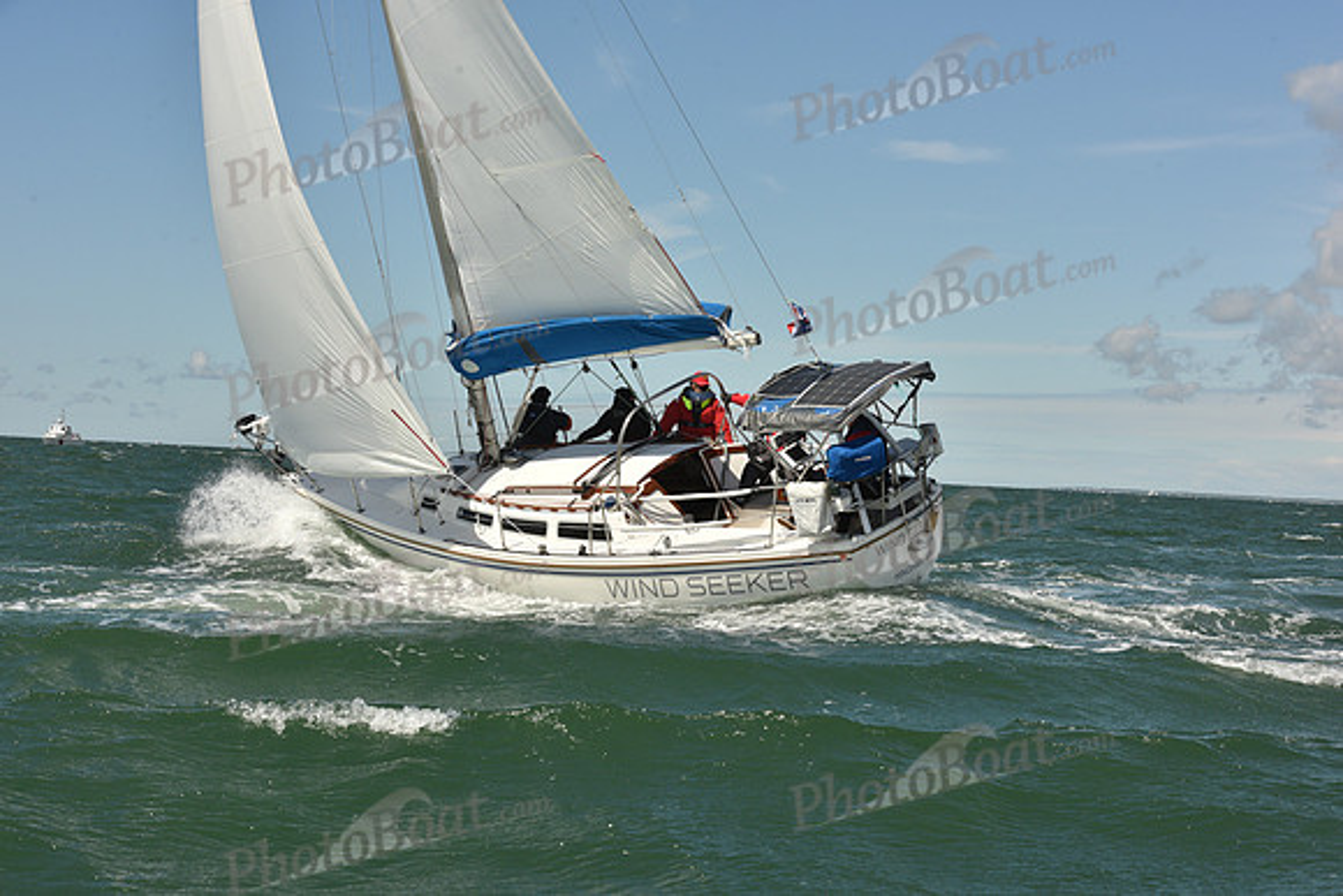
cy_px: 448
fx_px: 2612
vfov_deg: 19.5
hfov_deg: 28.8
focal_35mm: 70
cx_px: 672
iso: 320
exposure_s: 1/800
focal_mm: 70
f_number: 11
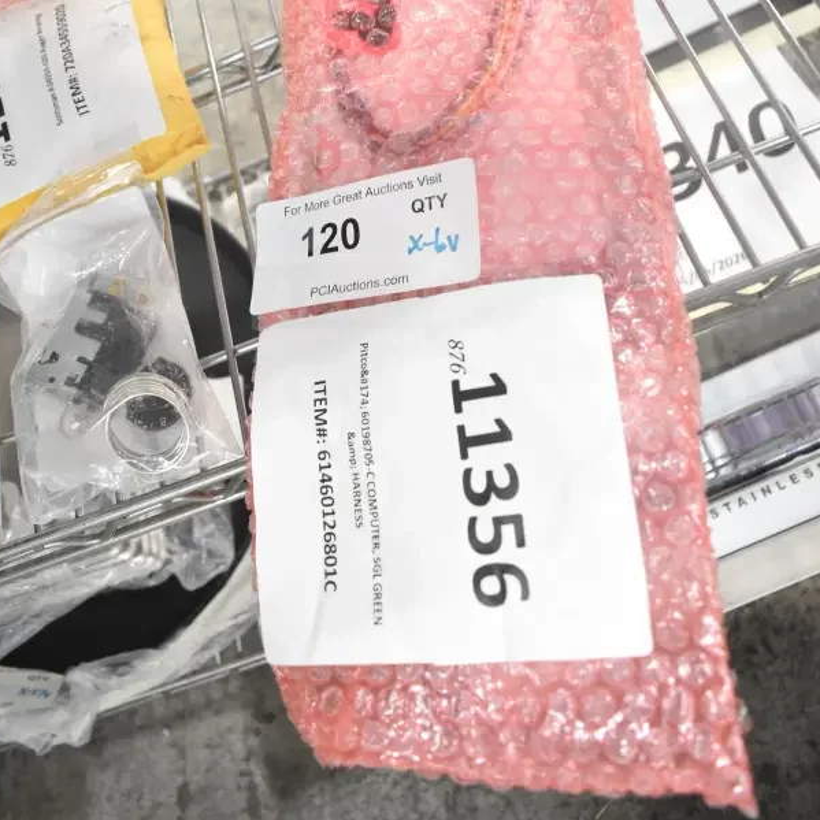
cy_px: 220
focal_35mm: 35
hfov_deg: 47.2
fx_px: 938
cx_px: 405
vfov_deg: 45.8
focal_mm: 18
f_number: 4.5
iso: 1600
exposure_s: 1/80
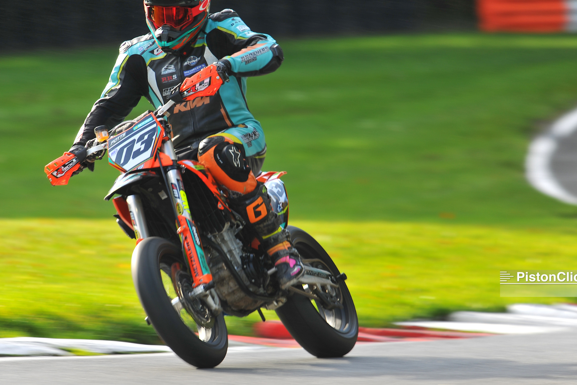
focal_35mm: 378
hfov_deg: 5.5
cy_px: 164
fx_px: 6058
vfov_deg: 3.6
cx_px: 284
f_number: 4
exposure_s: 1/160
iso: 100
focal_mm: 300
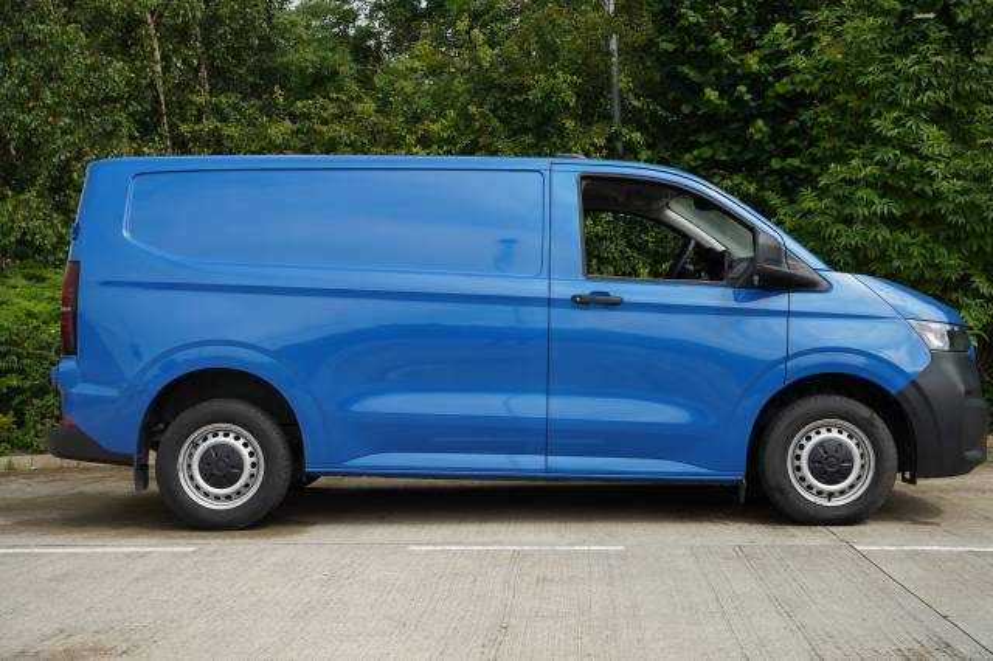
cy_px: 330
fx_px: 1260
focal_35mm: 46
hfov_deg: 43.0
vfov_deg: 29.4
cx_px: 496
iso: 100
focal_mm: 45.7
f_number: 4.5
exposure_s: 1/250
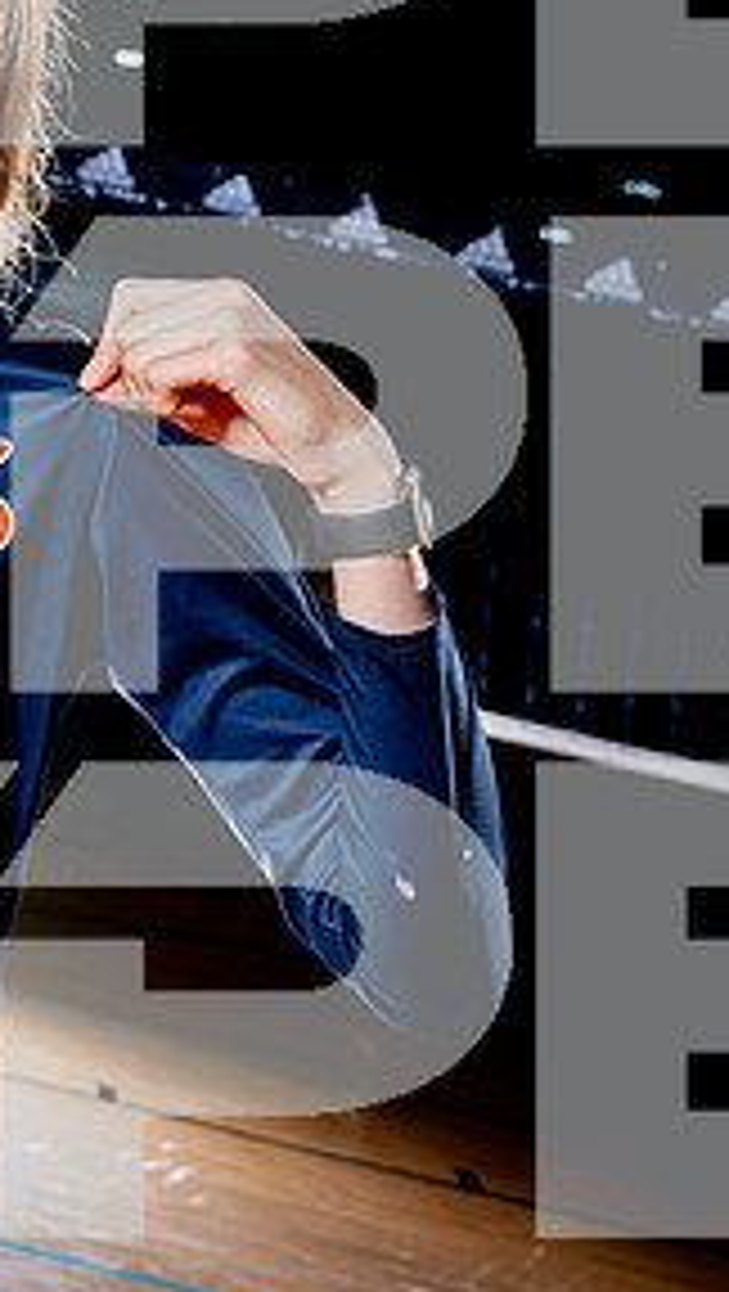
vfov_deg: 23.1
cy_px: 457
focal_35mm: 92
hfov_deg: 12.9
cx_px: -76
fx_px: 3153
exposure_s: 1/250
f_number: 6.3
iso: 400
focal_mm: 41
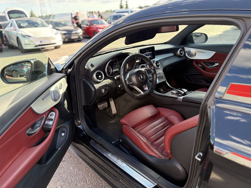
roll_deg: +5.1
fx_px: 189
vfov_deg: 53.1
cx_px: 126
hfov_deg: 67.3
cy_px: 94
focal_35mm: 26
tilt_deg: -22.4
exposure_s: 1/233
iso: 80
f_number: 1.6
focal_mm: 5.96
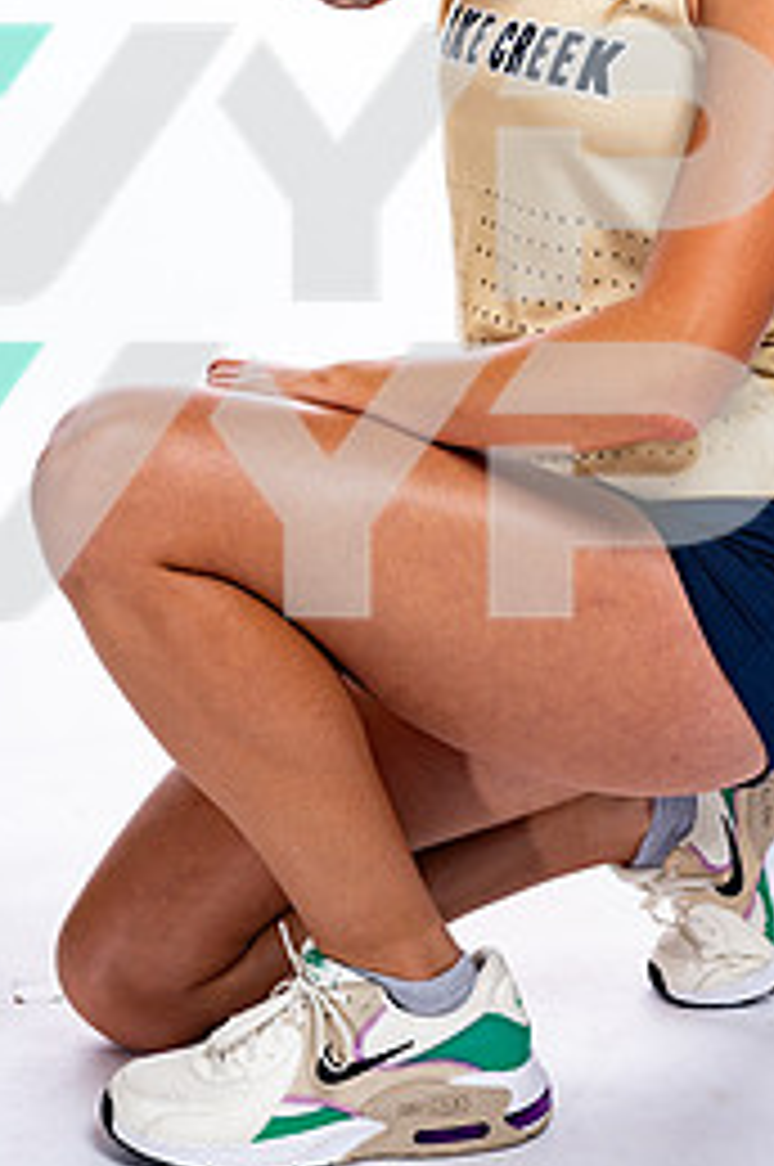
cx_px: 446
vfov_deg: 22.9
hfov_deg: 15.7
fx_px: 2813
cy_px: 167
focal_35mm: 87
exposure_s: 1/250
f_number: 5.6
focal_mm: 50
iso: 400
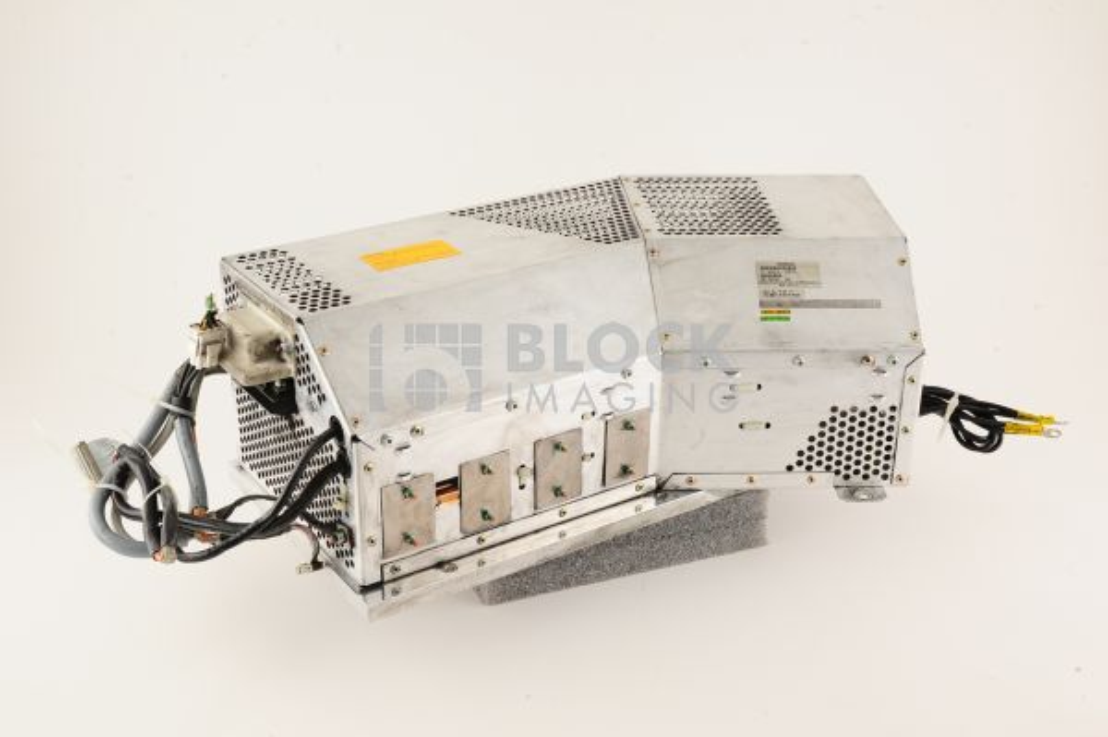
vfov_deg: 26.9
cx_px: 554
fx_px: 1538
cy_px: 368
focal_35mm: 50
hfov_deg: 39.6
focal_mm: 50
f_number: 13
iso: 1600
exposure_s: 1/125
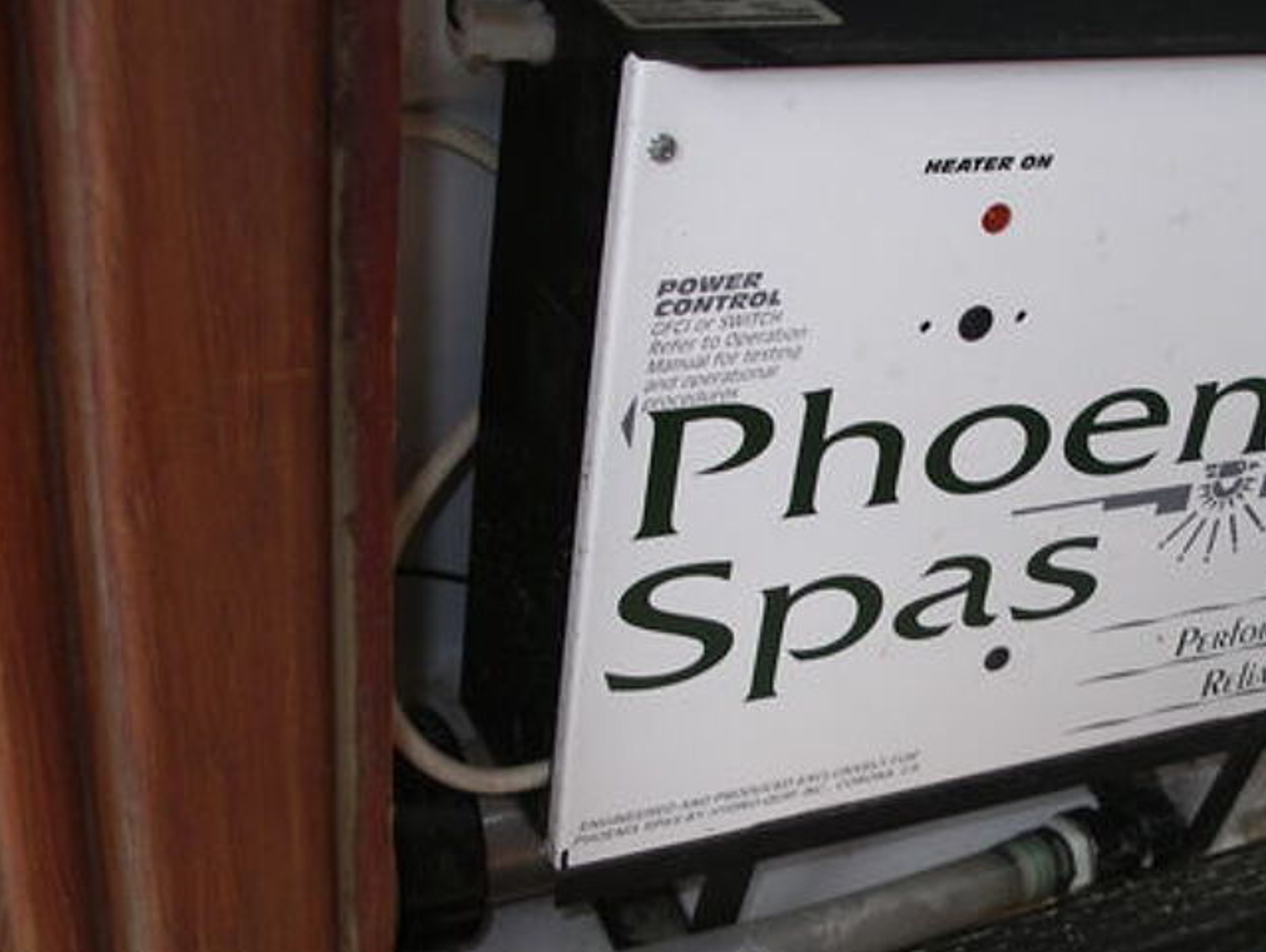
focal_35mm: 58
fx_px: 2124
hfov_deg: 32.9
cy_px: 585
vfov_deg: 25.2
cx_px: 859
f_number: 2.8
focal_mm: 7.8
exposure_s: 1/40
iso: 80
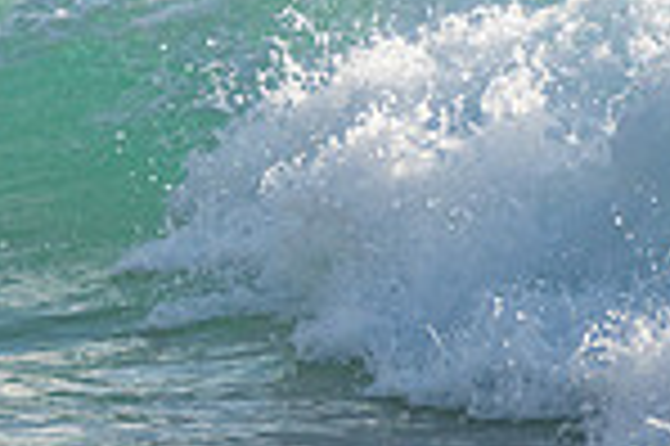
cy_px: -79
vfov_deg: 0.7
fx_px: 36289
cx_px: -553
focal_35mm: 1952
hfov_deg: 1.1
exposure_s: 1/2000
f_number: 5.6
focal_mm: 500
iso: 180
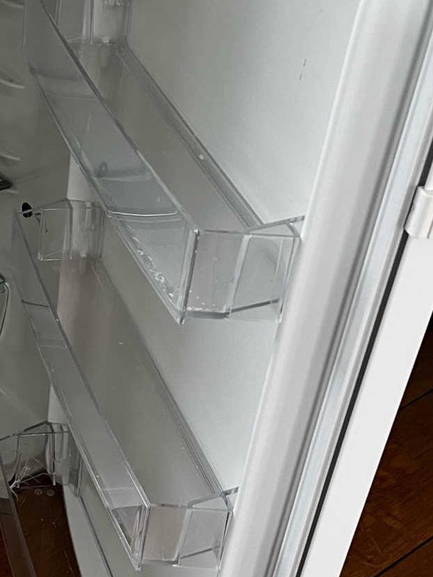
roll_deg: -1.2
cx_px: -16
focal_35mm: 64
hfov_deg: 22.0
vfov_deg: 30.2
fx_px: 1067
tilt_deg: -37.8
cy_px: 235
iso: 125
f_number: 1.6
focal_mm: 5.1
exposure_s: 1/61
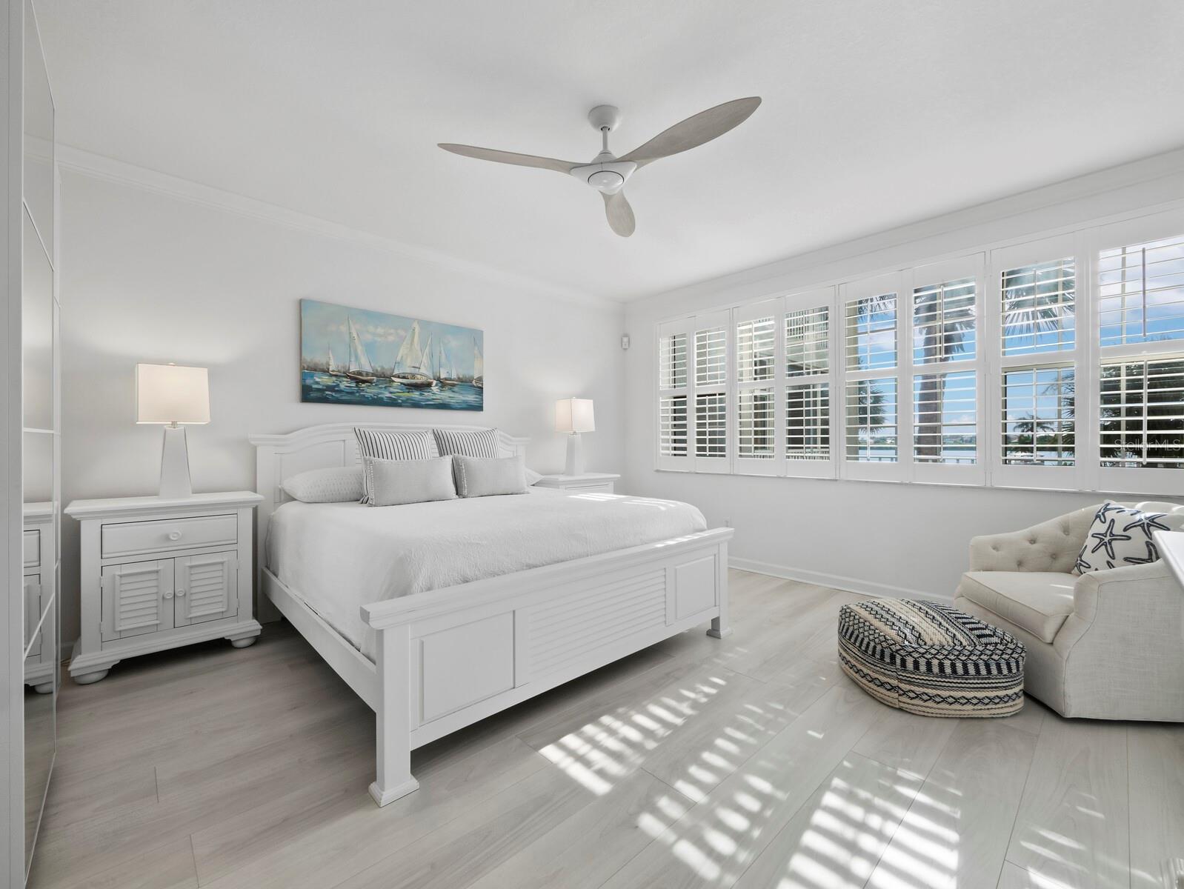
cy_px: 444
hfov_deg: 102.0
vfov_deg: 85.7
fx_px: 479
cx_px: 592
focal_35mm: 14
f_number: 11
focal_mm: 7
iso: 400
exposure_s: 1/6
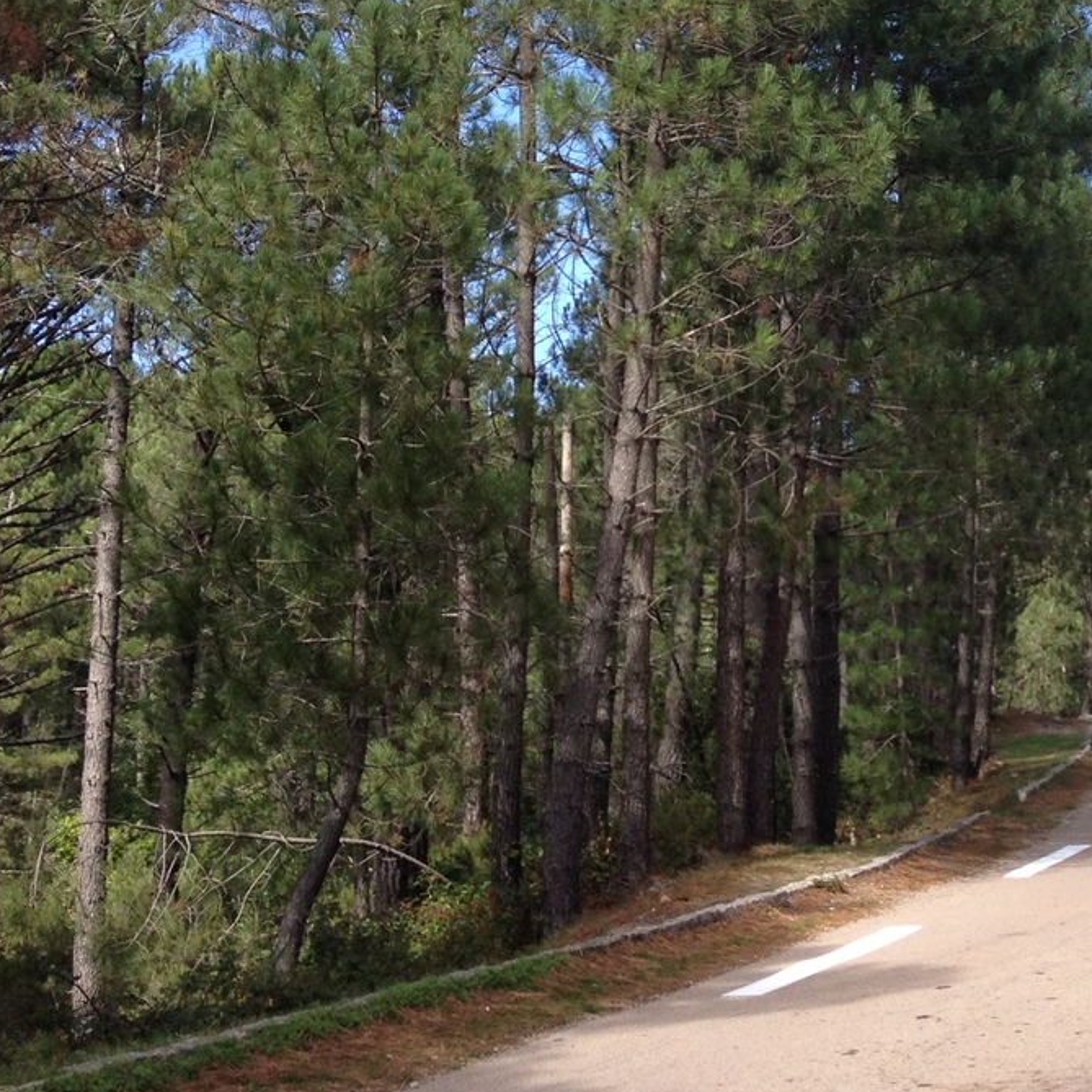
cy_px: 189
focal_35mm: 74
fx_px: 2641
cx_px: 1040
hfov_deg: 22.6
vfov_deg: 23.0
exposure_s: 1/552
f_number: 2.4
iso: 64
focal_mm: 4.28
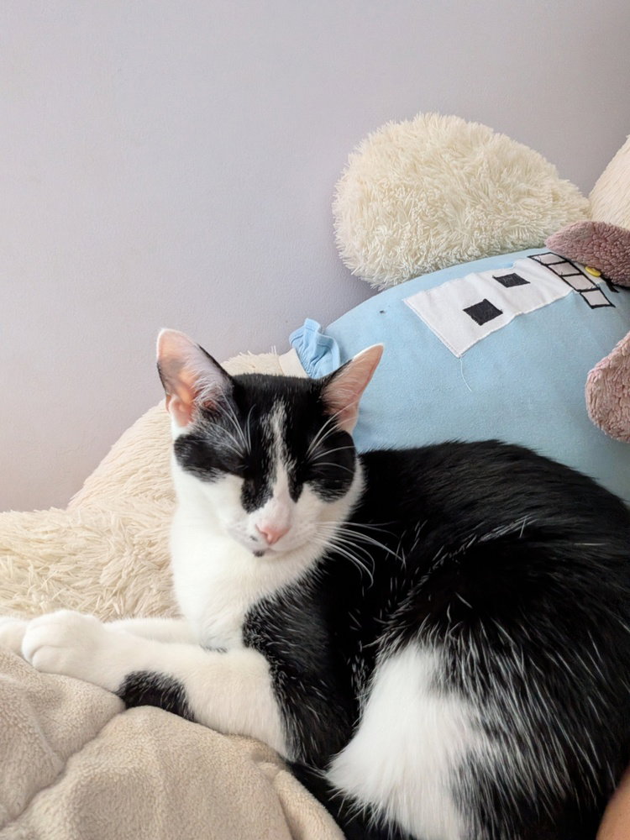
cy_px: 420
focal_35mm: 21
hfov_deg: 63.4
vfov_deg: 79.0
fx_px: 510
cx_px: 315
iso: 721
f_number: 2.2
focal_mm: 2.74
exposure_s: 1/30
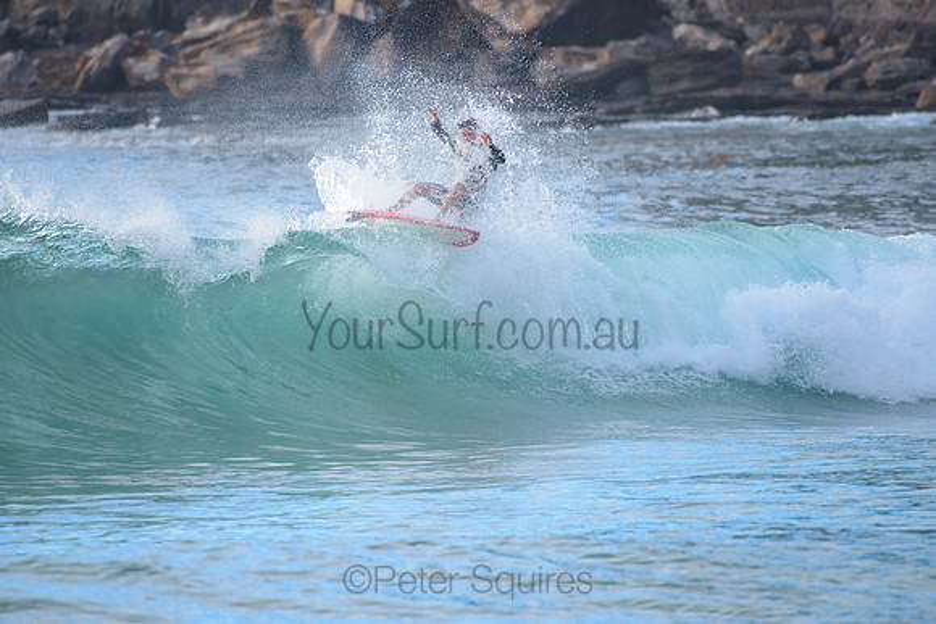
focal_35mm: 613
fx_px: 15951
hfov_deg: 3.4
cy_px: 296
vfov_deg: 2.2
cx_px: 442
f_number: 5.6
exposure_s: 1/2000
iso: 1400
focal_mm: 500
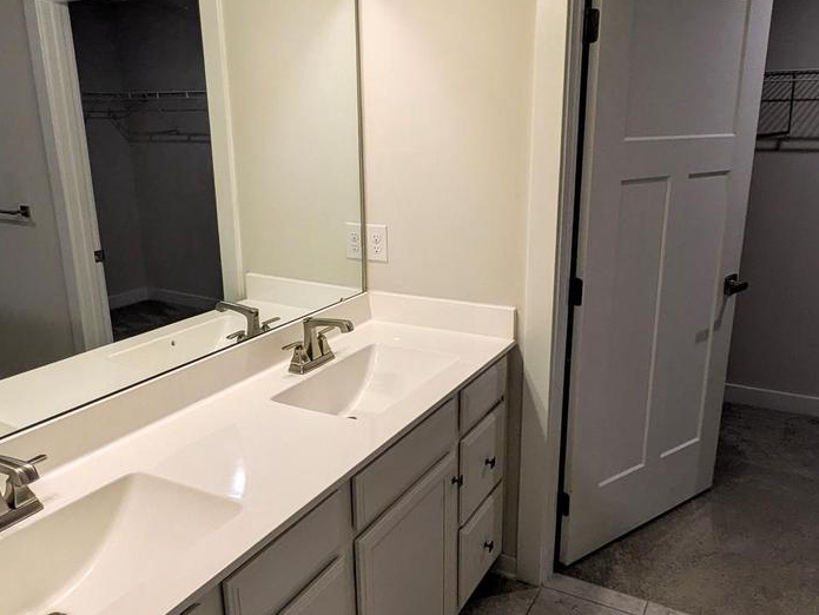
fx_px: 686
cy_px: 320
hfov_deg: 61.6
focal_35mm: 29
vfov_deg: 48.3
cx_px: 412
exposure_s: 1/120
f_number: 2.2
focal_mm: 1.83
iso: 62
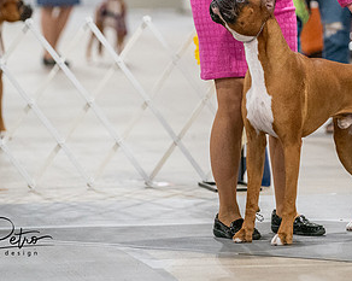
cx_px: 271
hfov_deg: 5.4
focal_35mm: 356
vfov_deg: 4.3
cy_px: 13
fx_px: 3705
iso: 6400
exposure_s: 1/250
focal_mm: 164
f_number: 3.5
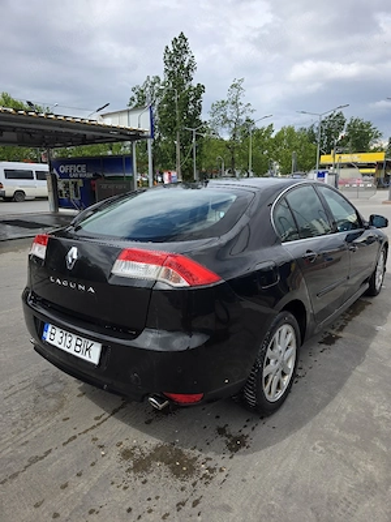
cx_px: 196
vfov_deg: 73.9
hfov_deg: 58.9
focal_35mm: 23
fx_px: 346
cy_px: 261
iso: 80
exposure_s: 1/5000
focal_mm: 6.3
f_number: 1.7
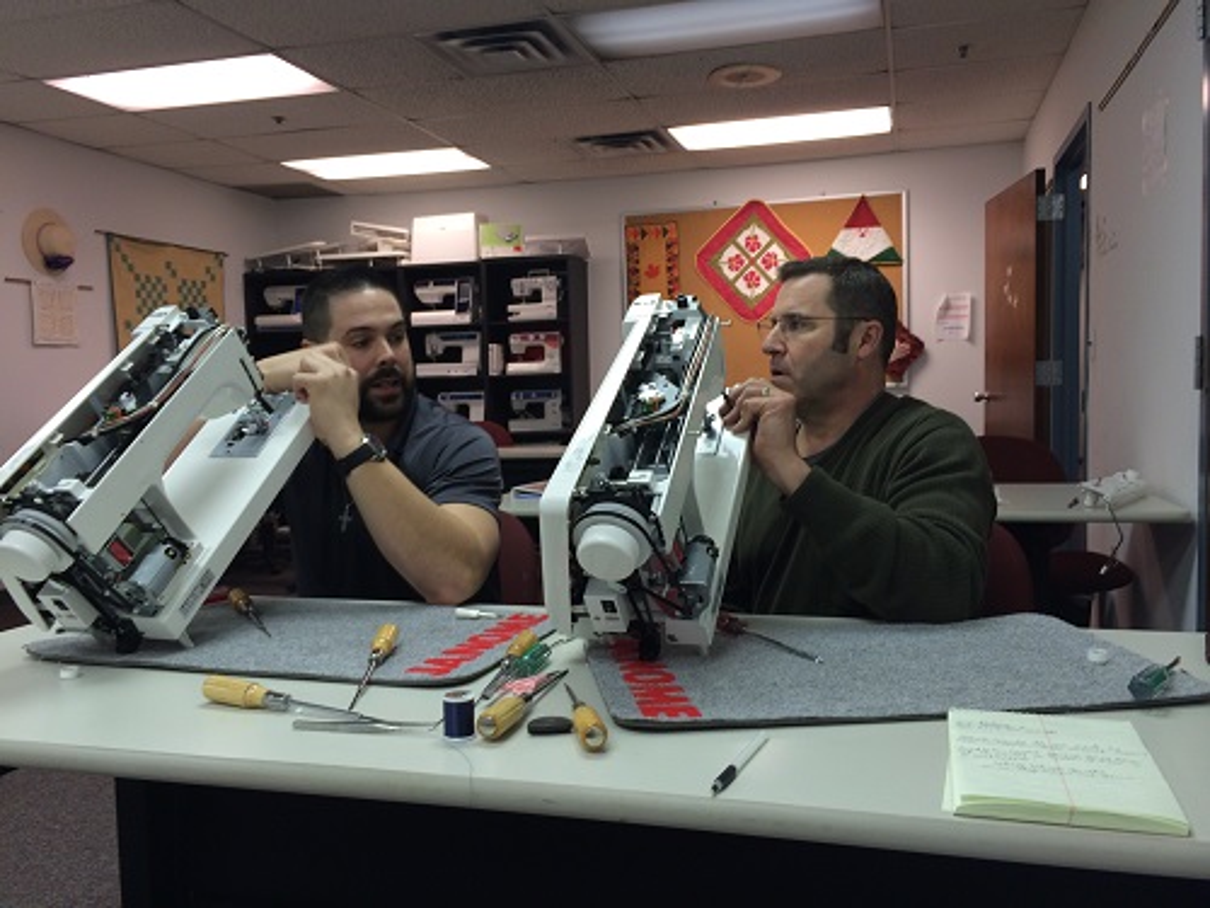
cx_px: 605
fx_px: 1049
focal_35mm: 30
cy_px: 454
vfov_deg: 46.8
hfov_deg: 60.0
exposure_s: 1/30
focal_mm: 4.12
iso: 50
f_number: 2.2
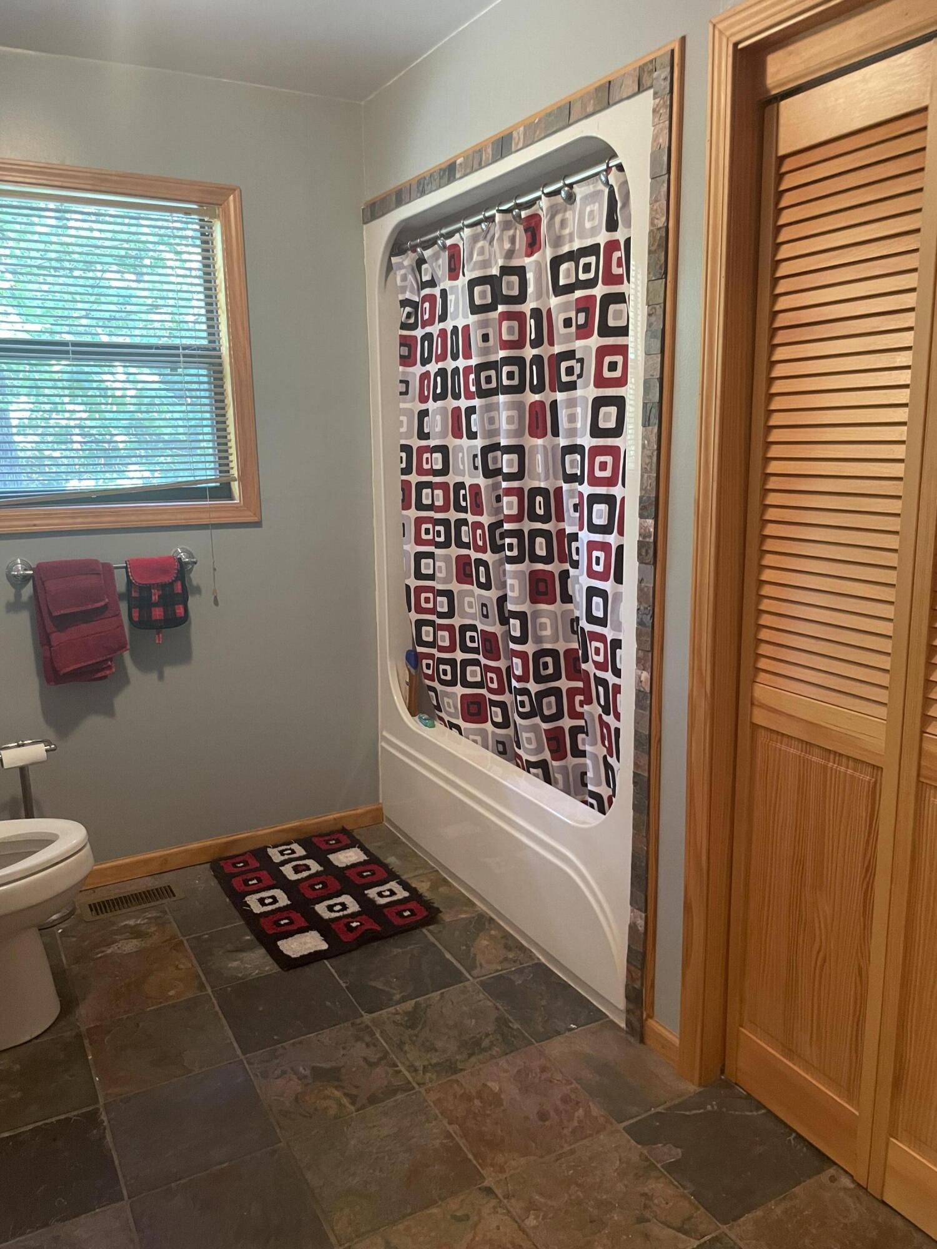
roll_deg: +1.6
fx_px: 938
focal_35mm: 26
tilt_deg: -11.9
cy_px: 624
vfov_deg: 67.3
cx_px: 468
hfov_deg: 53.1
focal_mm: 4.2
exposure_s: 1/40
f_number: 1.6
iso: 400
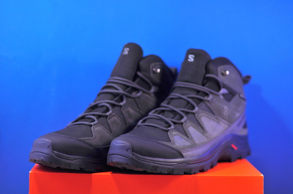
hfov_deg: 27.0
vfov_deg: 18.1
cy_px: 97
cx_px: 146
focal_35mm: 75
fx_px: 610
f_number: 2
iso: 250
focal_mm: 50
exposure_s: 1/320
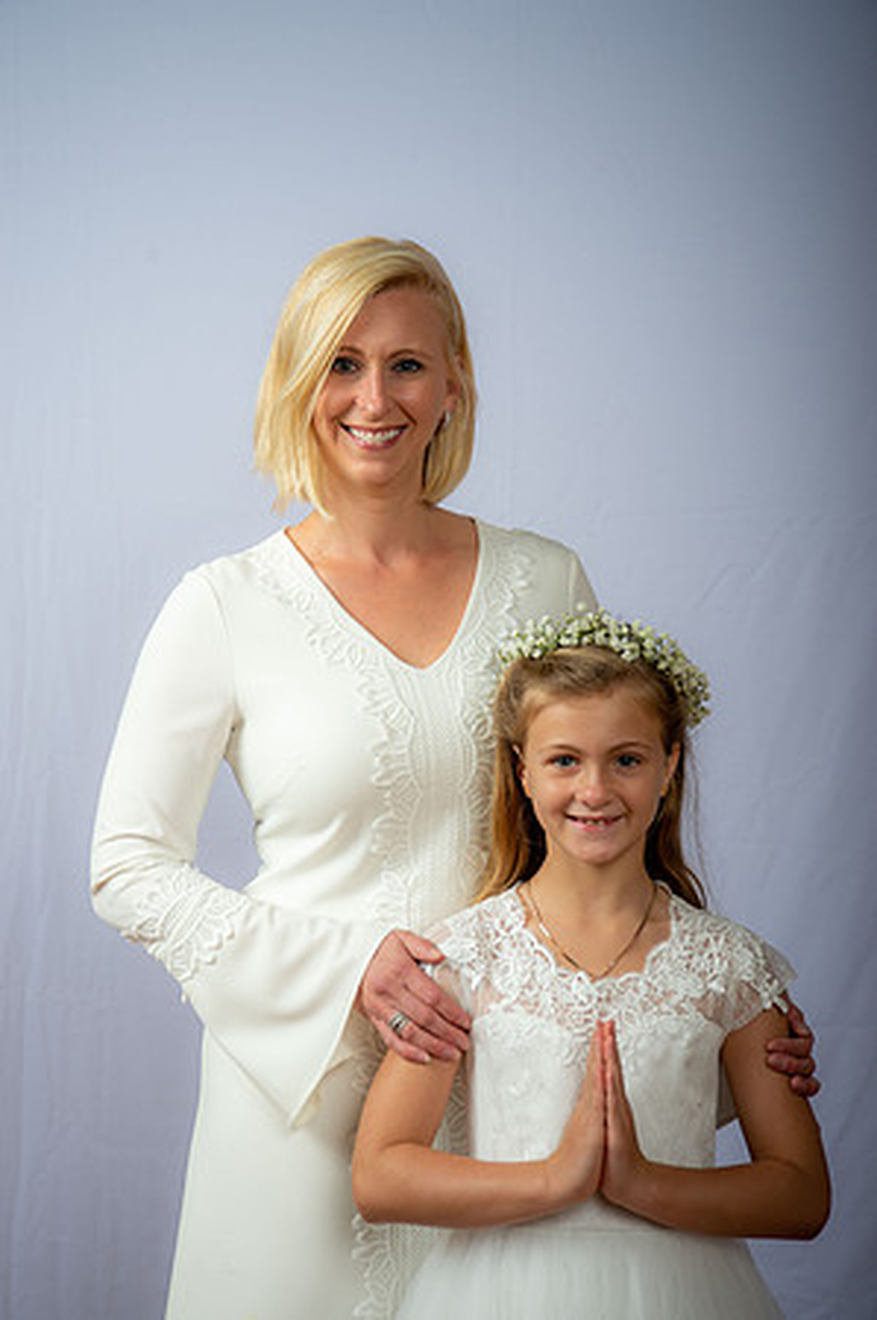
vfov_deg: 31.0
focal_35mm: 65
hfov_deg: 20.9
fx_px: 2381
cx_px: 438
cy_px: 660
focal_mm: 65
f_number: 6.3
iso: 250
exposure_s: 1/200
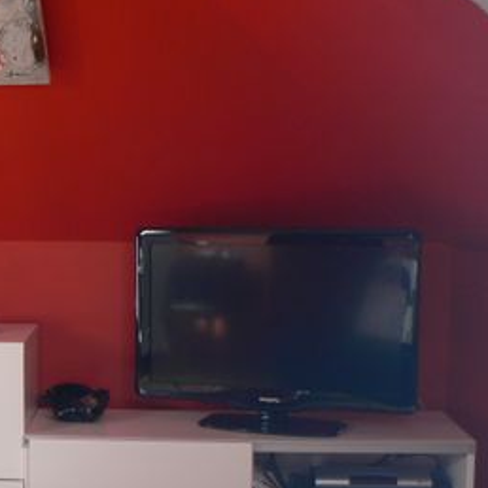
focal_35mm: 74
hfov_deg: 22.1
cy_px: 314
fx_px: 1180
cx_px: -49
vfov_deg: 23.3
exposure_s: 1/8
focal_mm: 6
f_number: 2.8
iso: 80
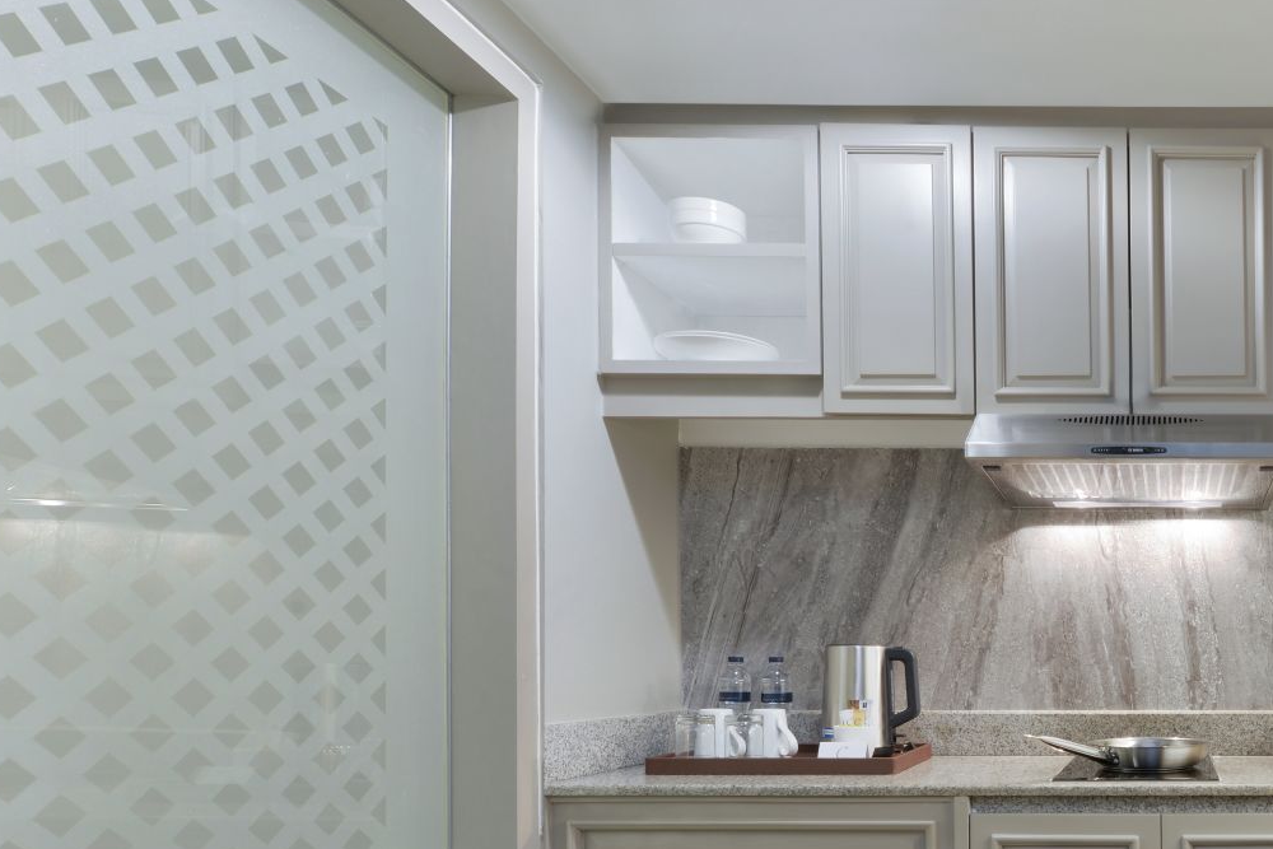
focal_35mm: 30
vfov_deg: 42.0
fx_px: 1061
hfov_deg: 52.0
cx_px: 1216
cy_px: 657
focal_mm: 15
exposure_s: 2
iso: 250
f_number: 13
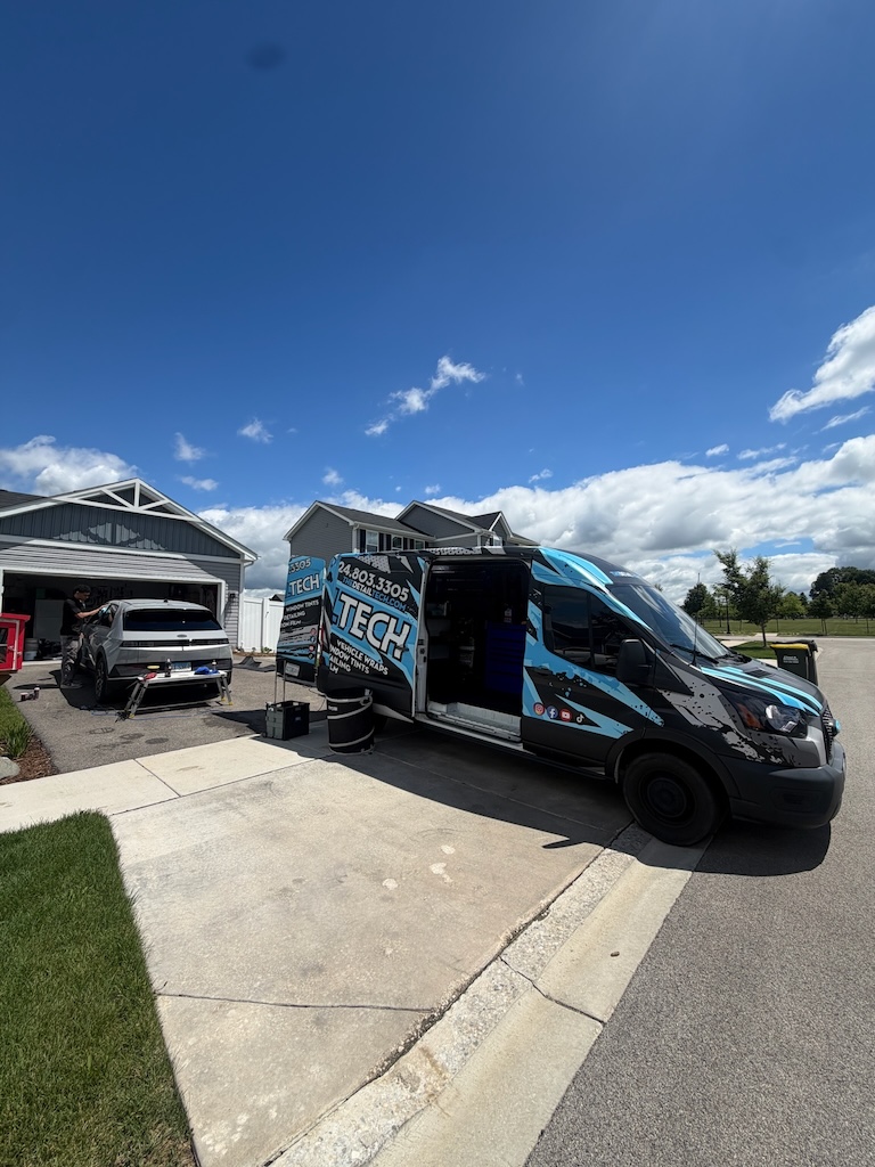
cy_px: 584
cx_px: 438
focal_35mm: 14
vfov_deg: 102.1
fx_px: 472
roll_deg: +0.5
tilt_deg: +5.2
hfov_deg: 85.7
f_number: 2.2
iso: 20
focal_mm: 2.22
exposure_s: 1/1339
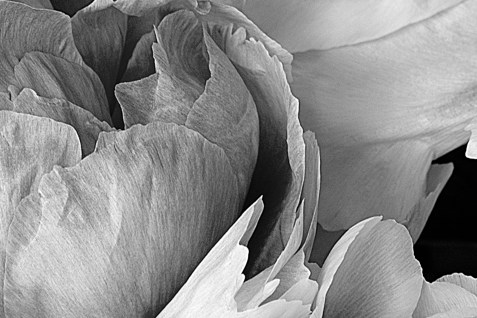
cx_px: 232
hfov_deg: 3.2
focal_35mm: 640
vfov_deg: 2.1
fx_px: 8478
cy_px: 200
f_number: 5.6
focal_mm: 102
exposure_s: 1/40
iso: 100
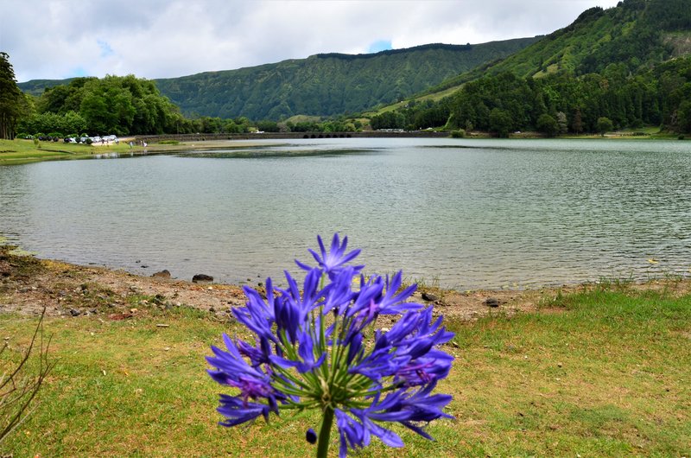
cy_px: 229
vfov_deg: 47.7
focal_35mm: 27
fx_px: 517
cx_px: 346
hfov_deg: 67.5
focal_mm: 18
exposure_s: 1/400
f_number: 11
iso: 400
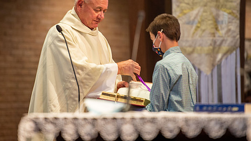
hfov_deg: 8.4
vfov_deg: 4.7
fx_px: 1710
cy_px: 47
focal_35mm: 257
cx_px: 109
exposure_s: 1/125
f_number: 2.8
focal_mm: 200
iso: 1600
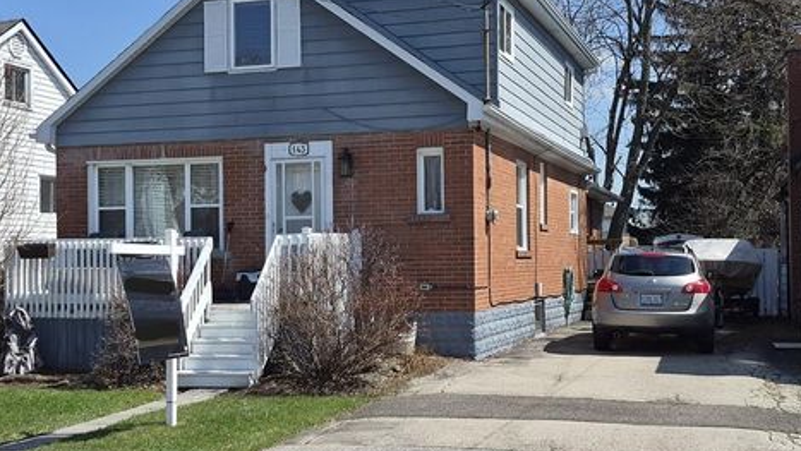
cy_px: 220
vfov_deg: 24.4
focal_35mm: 49
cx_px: 413
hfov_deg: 42.1
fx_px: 1041
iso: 80
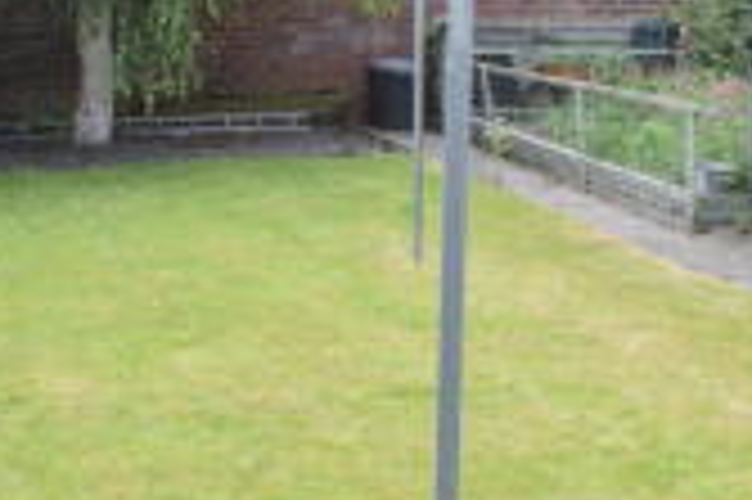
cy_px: 191
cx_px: 468
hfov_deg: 21.7
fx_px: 1962
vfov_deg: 14.5
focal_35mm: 94
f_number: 16
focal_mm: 22
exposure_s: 1/125
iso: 800
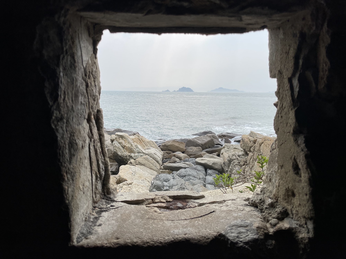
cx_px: 173
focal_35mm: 26
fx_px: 260
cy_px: 130
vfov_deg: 53.1
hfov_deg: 67.3
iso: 32
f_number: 1.6
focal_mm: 4.2
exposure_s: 1/2747
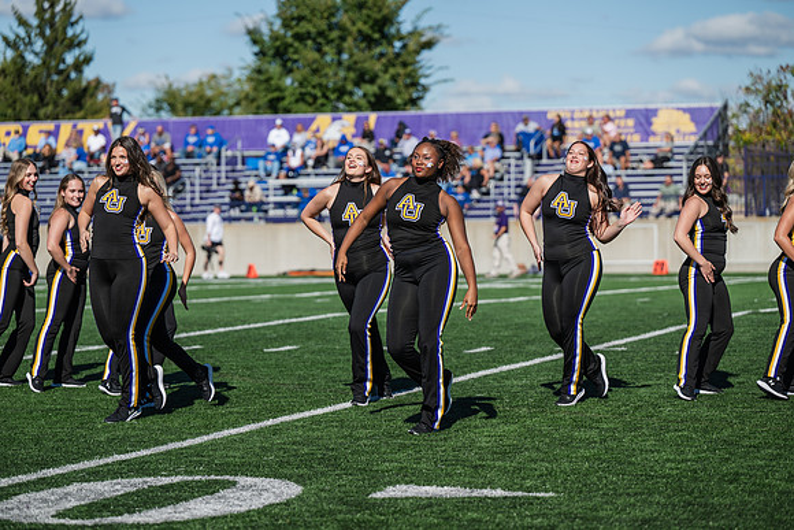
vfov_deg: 11.9
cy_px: 265
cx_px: 397
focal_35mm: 115
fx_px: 2537
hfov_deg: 17.8
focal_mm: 115
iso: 80
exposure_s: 1/1600
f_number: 3.2
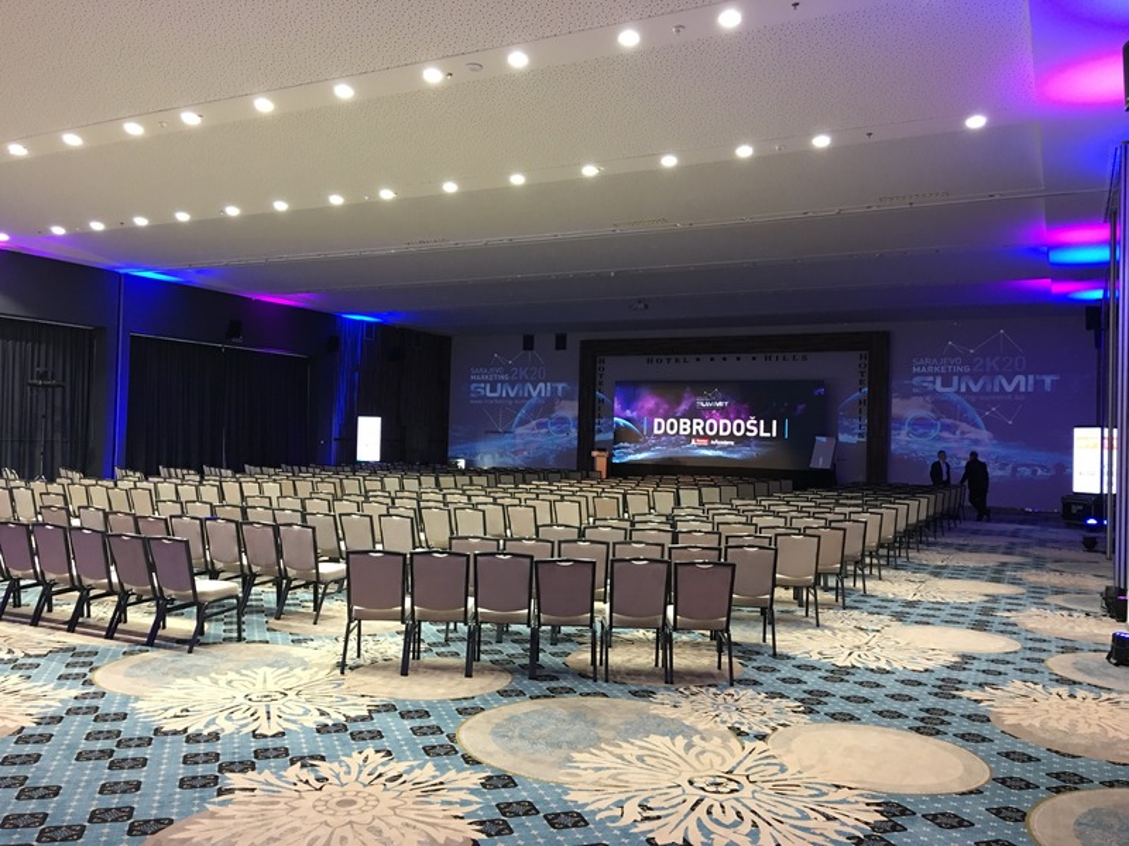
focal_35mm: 29
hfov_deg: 61.7
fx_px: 946
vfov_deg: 48.2
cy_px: 423
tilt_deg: +1.6
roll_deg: -1.7
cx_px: 564
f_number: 2.2
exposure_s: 1/17
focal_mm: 4.15
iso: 80
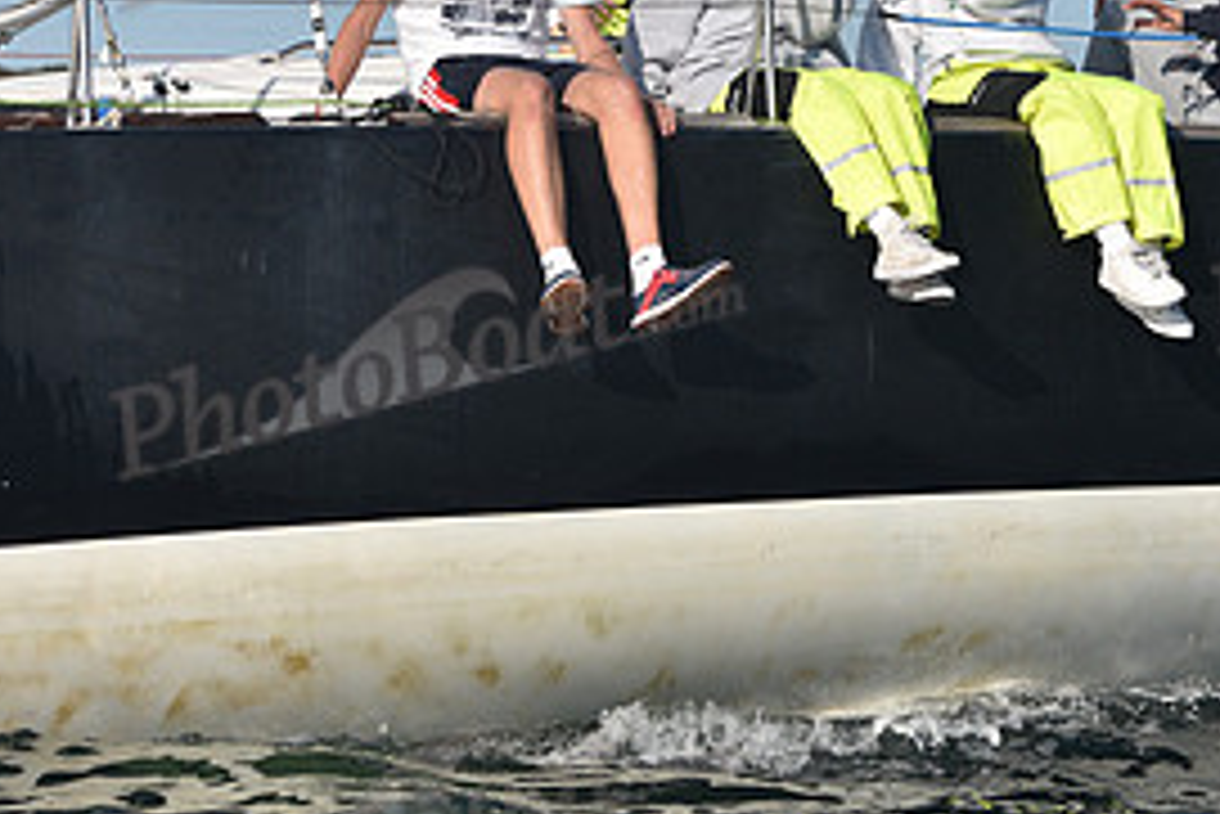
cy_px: 65
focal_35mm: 203
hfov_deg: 10.1
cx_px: 981
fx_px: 6883
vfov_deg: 6.8
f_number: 4.5
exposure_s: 1/1600
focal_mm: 95
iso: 250
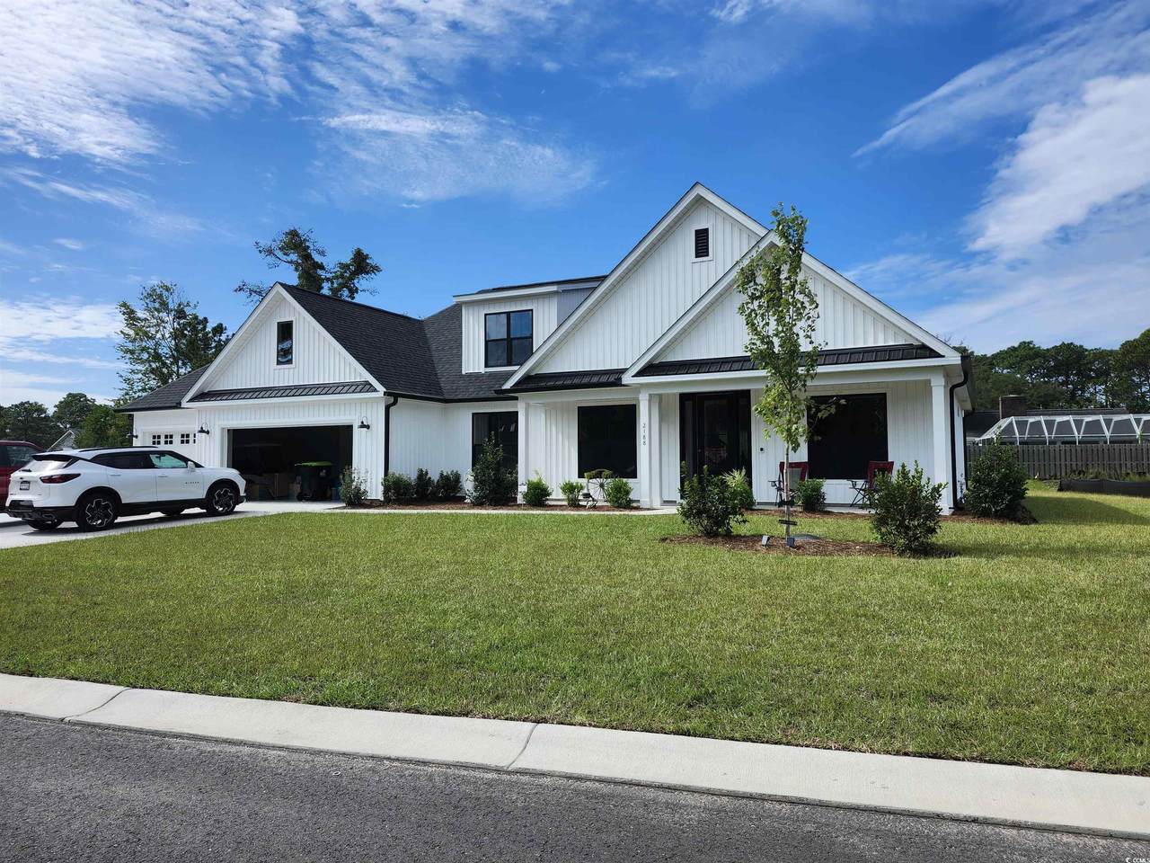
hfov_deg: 73.9
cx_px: 575
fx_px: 764
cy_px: 432
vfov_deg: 58.9
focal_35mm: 23
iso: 25
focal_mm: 5.54
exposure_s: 1/2116
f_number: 1.8
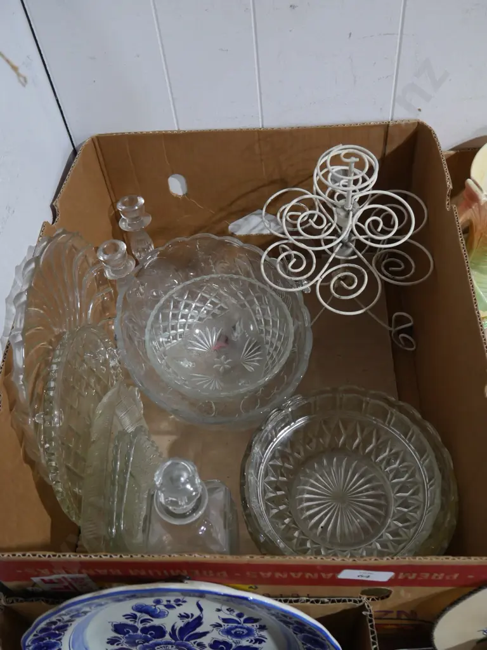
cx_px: 244
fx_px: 638
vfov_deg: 54.0
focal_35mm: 34
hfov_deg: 41.8
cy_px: 325
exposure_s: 1/60
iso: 1600
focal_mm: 17
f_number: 4
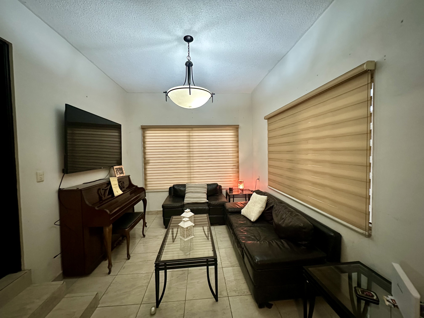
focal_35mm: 14
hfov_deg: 102.1
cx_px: 212
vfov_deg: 85.7
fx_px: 171
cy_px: 159
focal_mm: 2.22
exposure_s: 1/60
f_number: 2.2
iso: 640
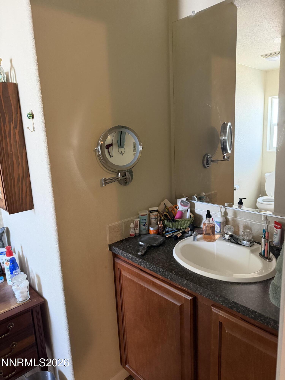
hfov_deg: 56.8
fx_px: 263
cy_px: 190
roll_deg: +2.5
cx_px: 142
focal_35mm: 24
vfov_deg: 71.6
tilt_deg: -11.4
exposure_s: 1/40
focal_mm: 6.76
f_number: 1.78
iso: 640
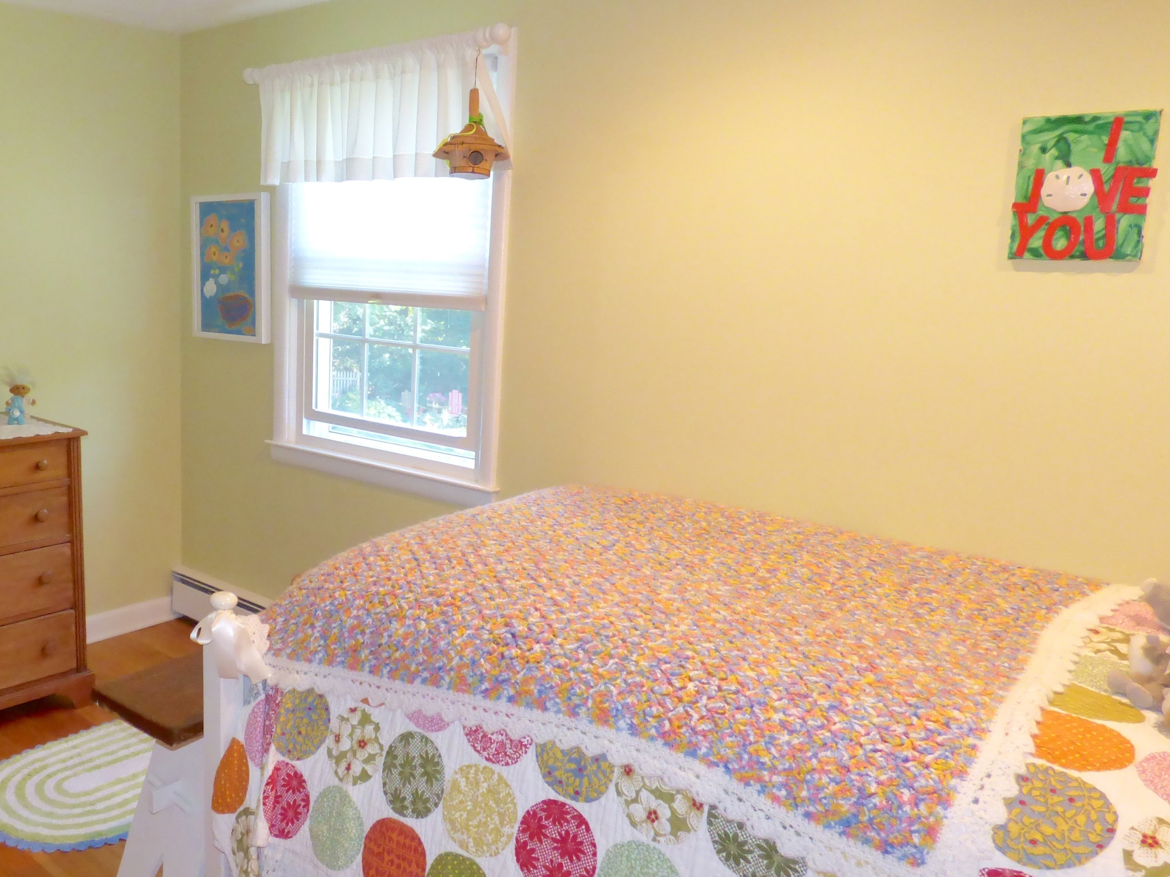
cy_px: 441
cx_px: 359
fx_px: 980
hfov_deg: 59.7
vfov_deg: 48.2
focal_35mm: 29
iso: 500
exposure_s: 1/60
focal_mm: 3.58
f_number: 2.8
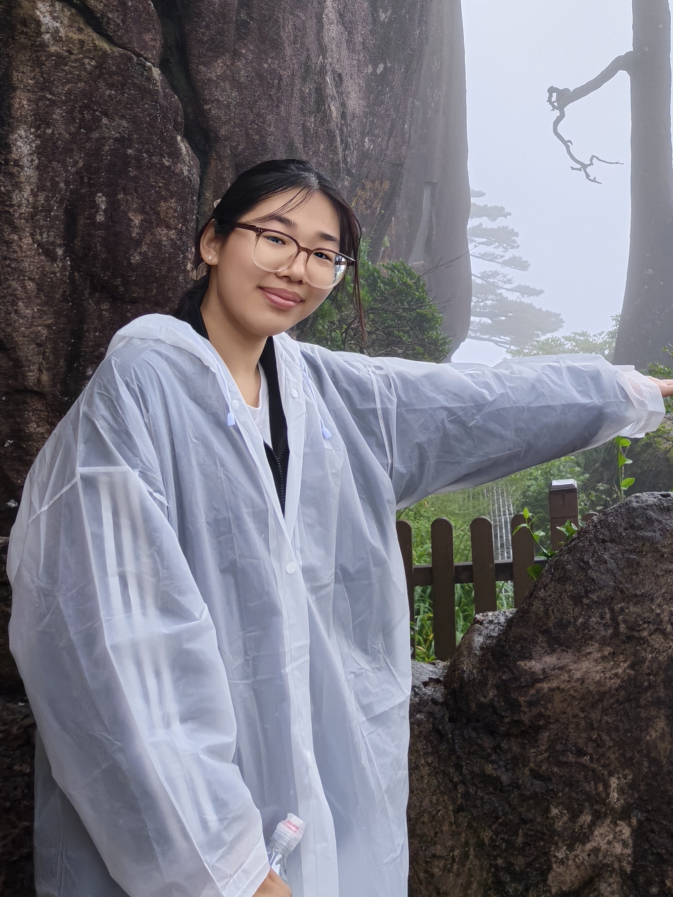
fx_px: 1218
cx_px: 600
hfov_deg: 29.6
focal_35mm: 47
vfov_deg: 37.4
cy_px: 64
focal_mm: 5.56
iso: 71
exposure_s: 1/791
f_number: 16
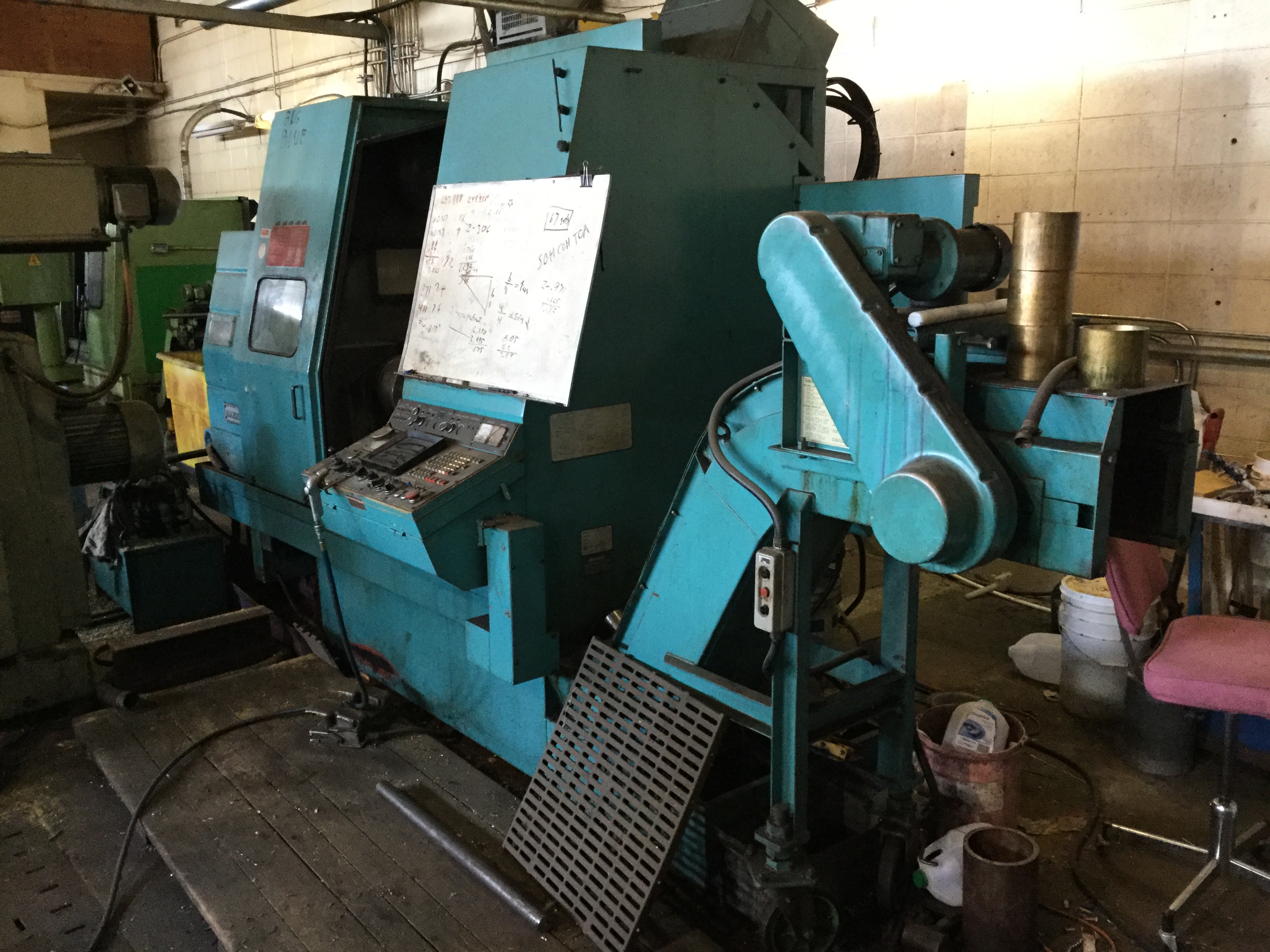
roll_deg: +1.2
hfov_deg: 58.4
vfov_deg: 45.4
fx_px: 1137
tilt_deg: -11.6
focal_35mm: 31
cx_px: 635
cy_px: 476
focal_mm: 3.3
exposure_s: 1/30
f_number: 2.4
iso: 160
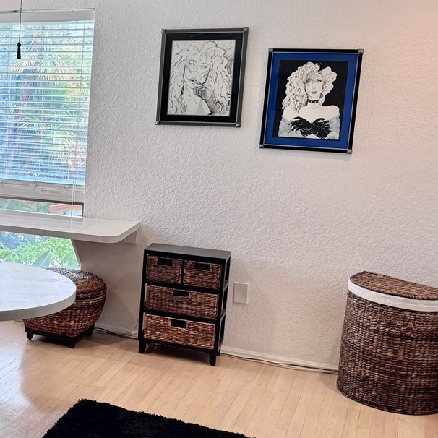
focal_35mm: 56
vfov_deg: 30.6
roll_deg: -2.1
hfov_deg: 28.0
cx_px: -37
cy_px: 212
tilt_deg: -10.1
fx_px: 802
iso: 80
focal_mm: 6.76
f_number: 1.78
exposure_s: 1/120
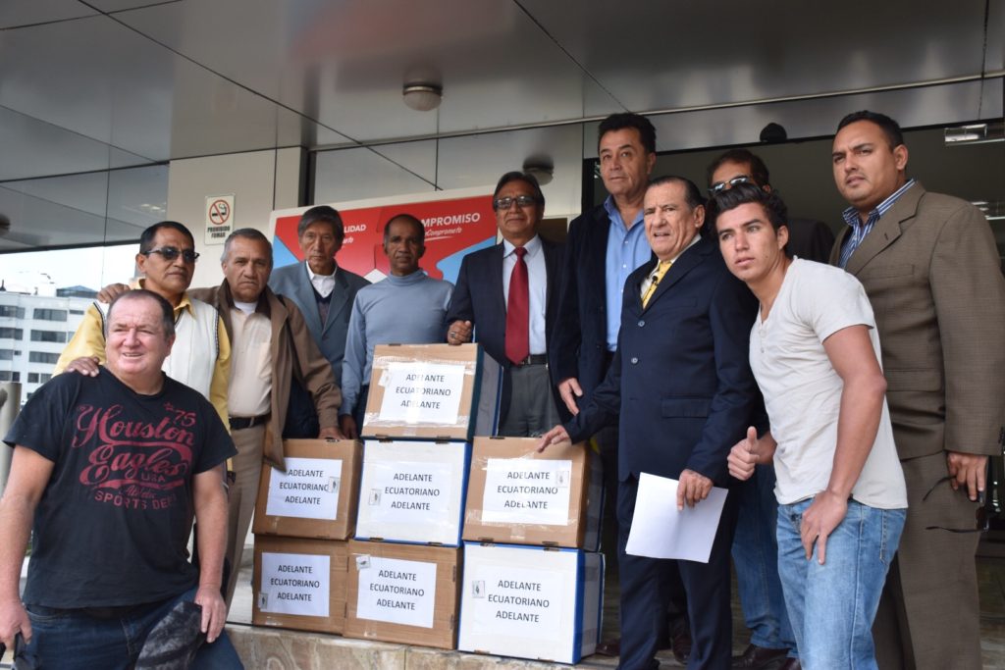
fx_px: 1005
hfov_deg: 53.1
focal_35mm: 36
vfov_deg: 36.9
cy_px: 335
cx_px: 502
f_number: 6.3
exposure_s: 1/125
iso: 400
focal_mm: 24
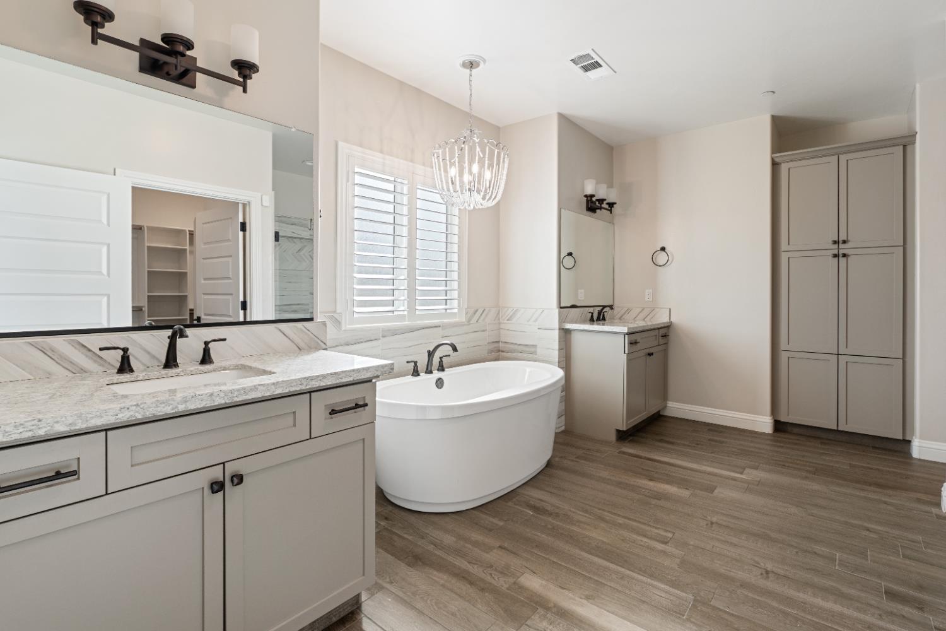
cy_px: 316
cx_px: 473
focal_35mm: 16
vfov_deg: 72.1
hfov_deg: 95.0
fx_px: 434
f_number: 8
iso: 80
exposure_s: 1/3
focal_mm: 11
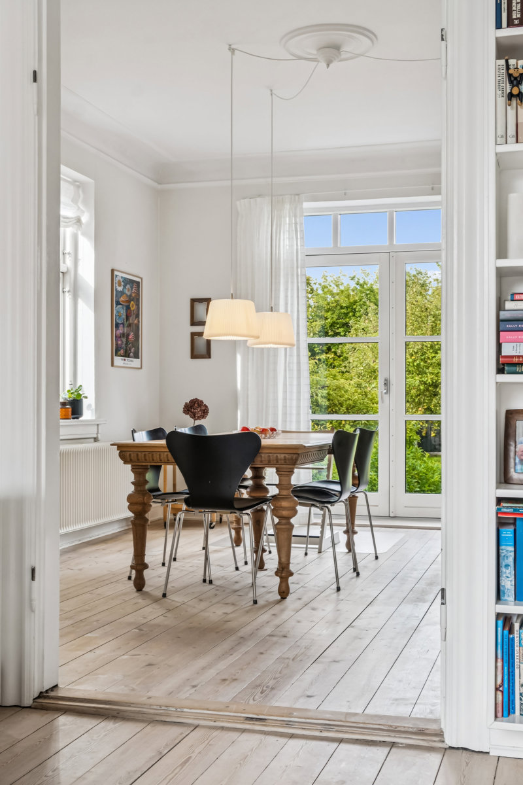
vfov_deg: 45.0
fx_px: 948
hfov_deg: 30.8
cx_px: 262
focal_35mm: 44
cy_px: 392
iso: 200
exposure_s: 1/13
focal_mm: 29
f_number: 8
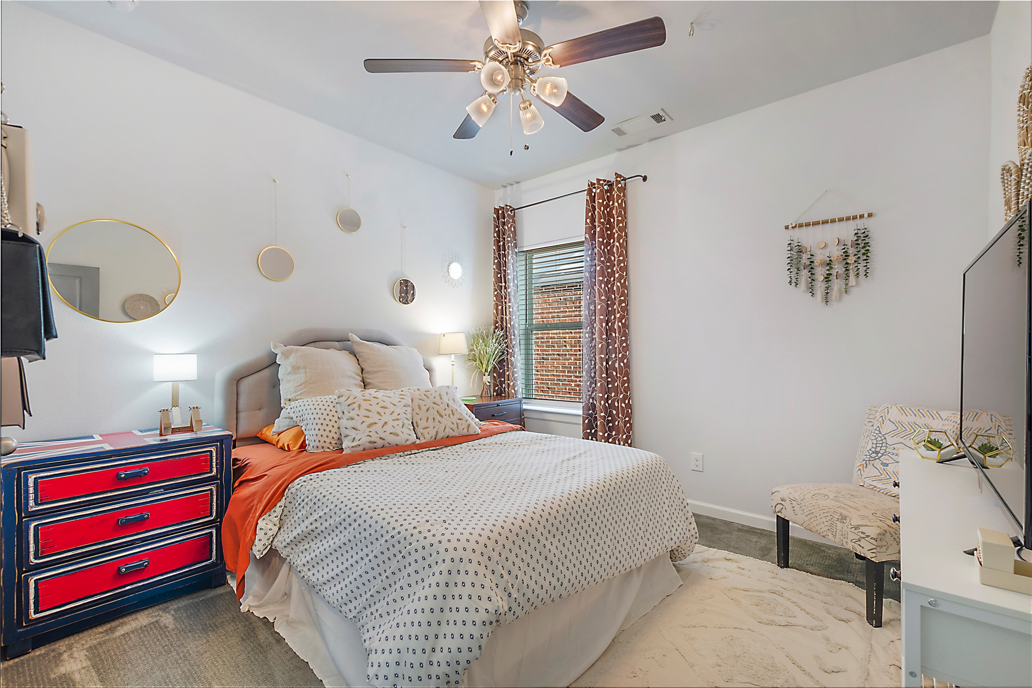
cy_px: 344
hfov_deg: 100.4
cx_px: 516
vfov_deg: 77.3
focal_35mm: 15
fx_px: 430
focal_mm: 10
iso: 100
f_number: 7.1
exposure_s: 1/160
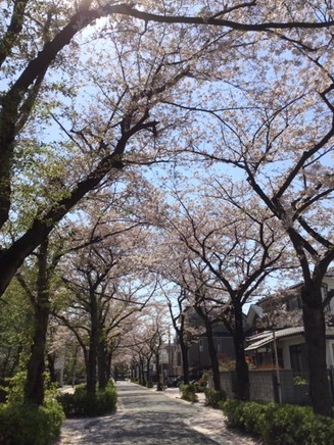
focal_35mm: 32
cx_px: 171
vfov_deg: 56.8
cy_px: 225
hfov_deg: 44.2
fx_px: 412
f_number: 2.4
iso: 25
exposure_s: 1/2262
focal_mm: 3.3
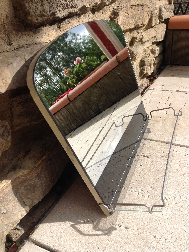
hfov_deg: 40.6
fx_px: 255
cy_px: 126
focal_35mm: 35
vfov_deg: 52.7
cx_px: 94
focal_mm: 4.28
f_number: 2.4
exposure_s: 1/975
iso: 50
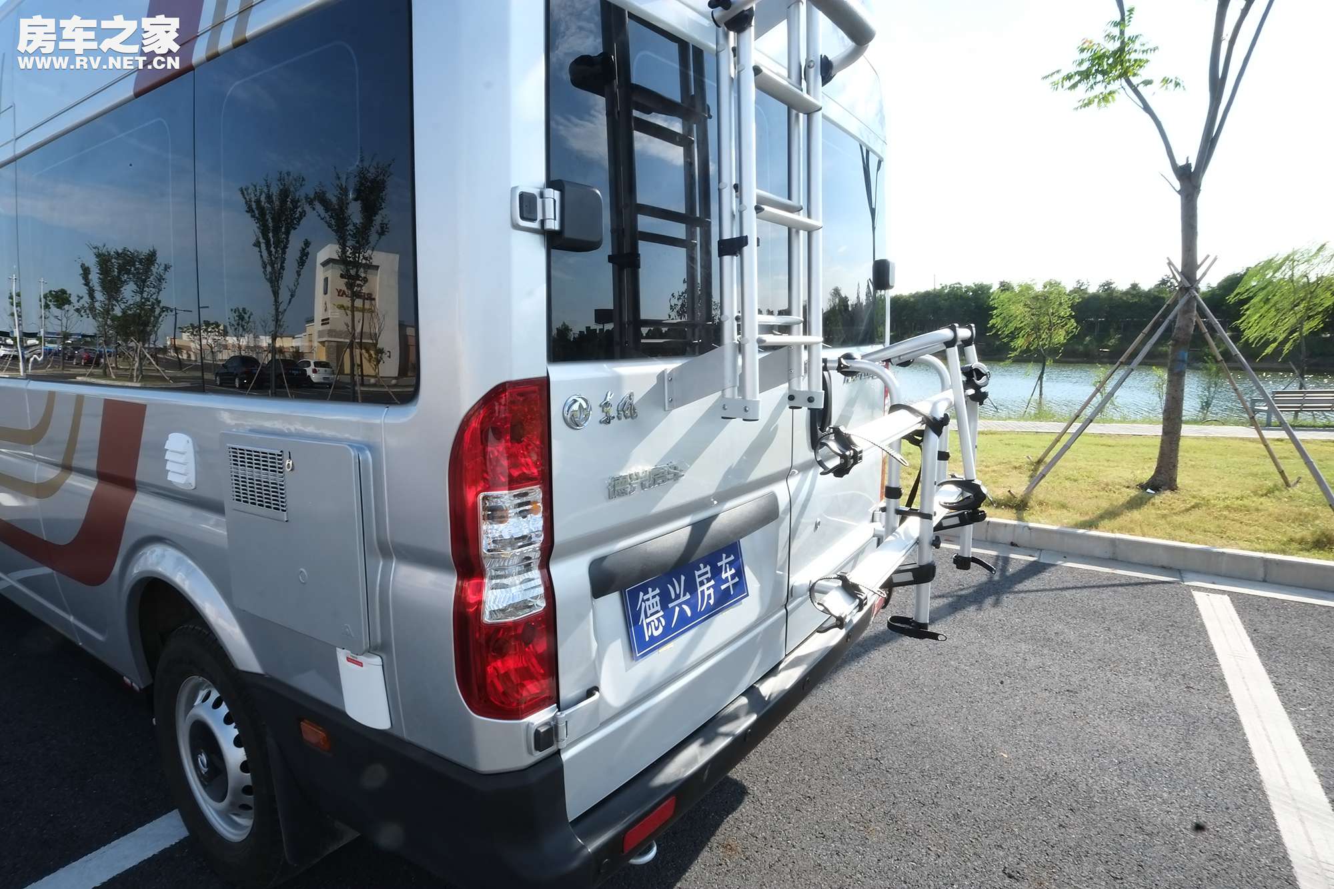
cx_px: 667
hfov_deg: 90.0
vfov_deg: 67.4
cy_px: 444
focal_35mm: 18
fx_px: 667
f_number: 22
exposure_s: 1/30
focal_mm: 12
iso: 320
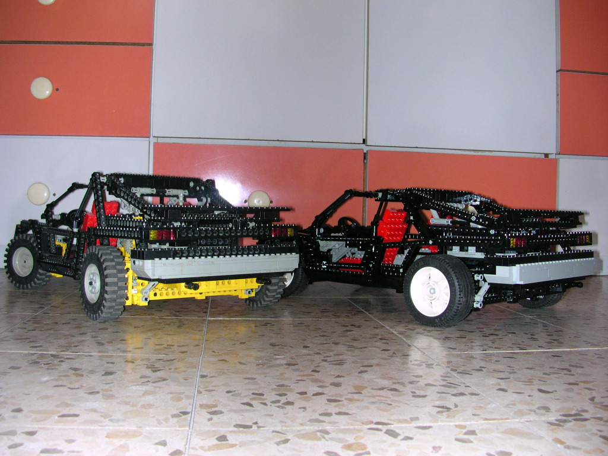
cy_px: 228
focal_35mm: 37
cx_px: 304
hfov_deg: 50.1
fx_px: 650
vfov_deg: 38.7
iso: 100
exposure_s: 1/60
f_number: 2.7
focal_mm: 5.6
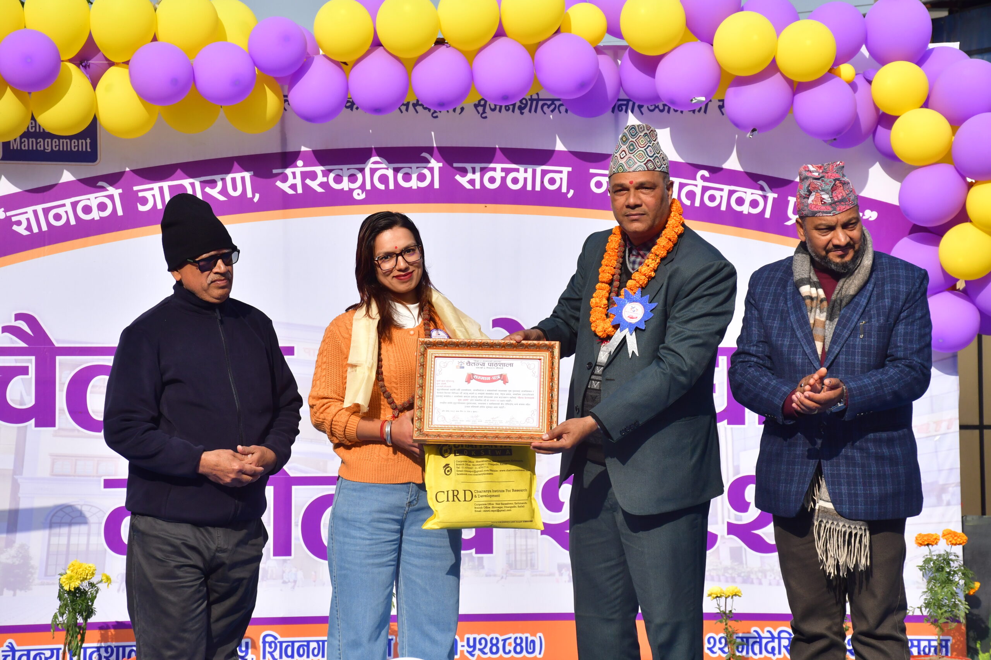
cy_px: 330
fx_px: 3083
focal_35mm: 112
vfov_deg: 12.2
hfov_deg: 18.3
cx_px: 496
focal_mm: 75
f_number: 7.1
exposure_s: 1/1600
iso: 640
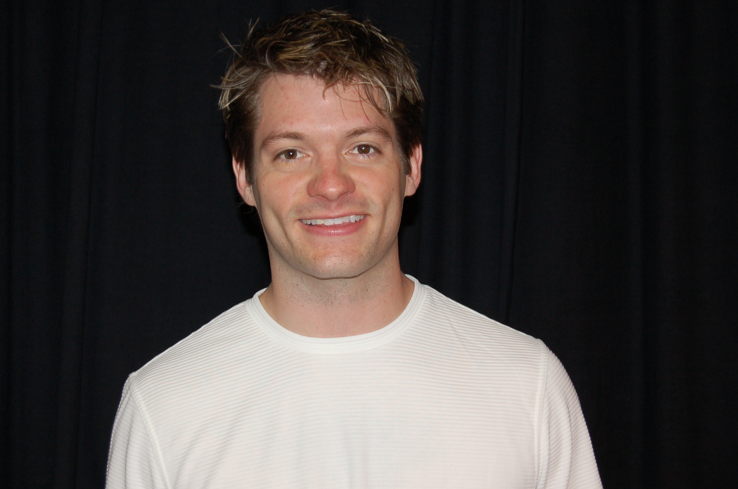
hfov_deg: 24.9
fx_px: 1670
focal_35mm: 82
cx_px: 363
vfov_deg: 16.7
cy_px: 246
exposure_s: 1/60
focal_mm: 45
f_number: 5.3
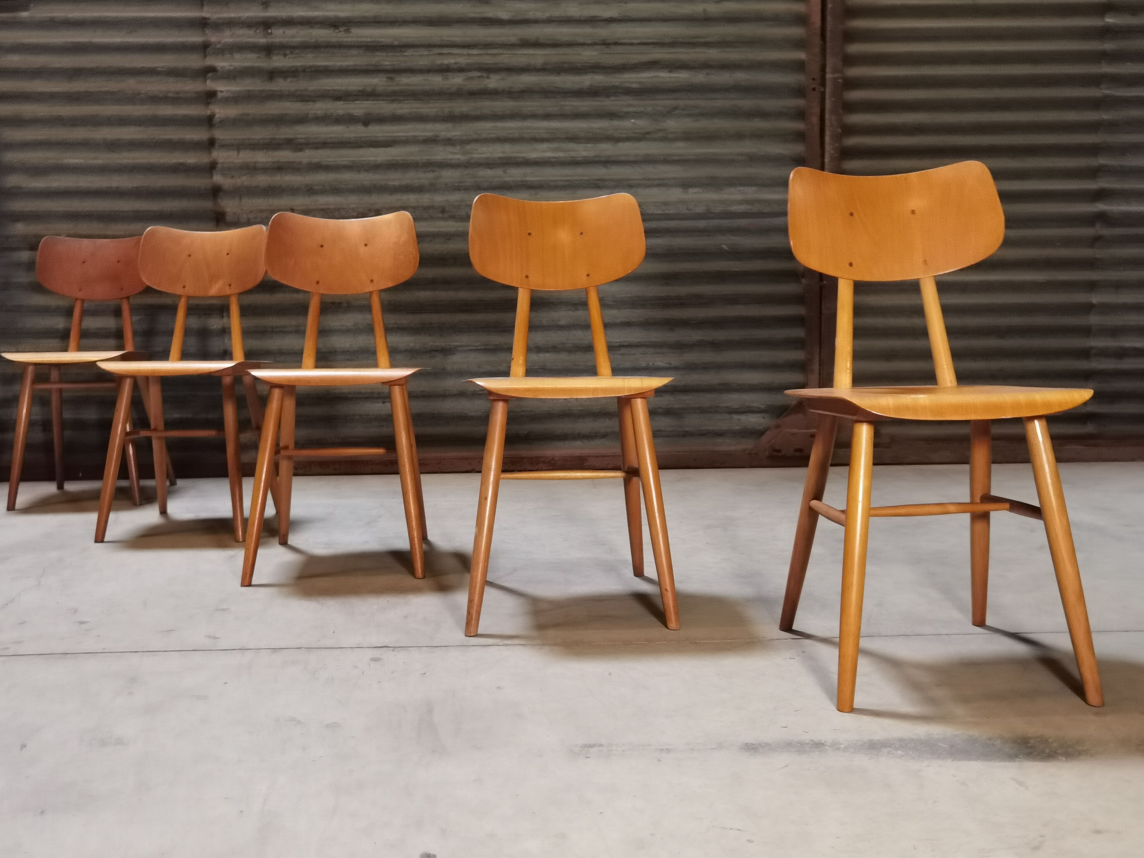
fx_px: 1024
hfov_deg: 58.4
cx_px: 572
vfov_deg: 45.4
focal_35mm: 31
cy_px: 429
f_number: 1.9
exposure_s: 1/50
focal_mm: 6.71
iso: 250
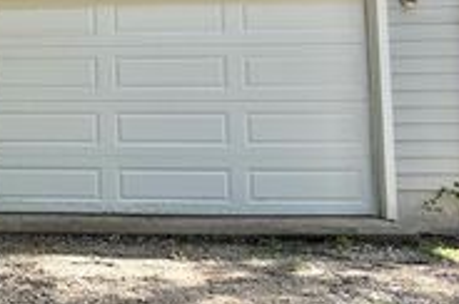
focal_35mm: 68
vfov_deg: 19.5
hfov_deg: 26.4
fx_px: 865
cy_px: 24
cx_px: -92
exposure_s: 1/955
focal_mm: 6.76
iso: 100
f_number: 1.78
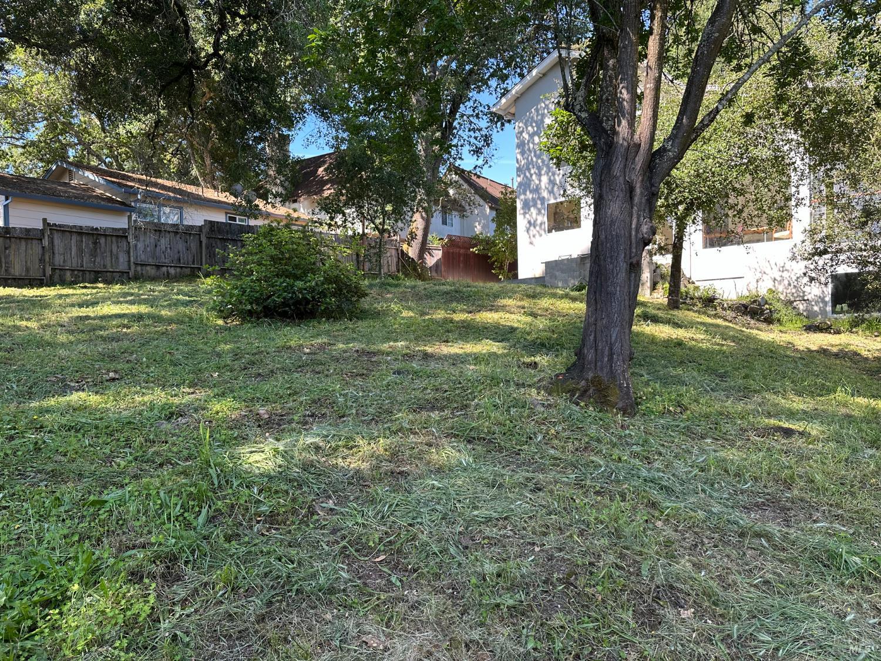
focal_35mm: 24
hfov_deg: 71.6
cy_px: 330
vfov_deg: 56.8
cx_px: 440
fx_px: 611
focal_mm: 6.86
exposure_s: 1/386
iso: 80
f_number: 1.78
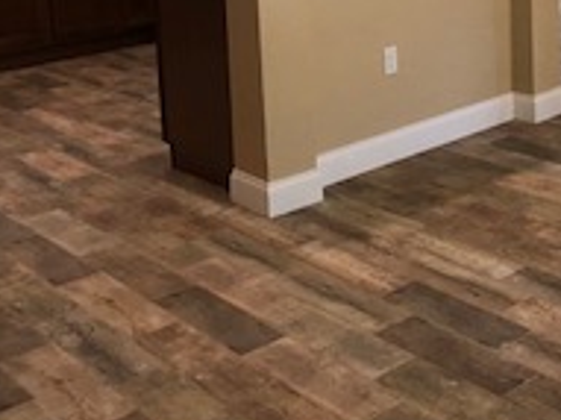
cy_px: -53
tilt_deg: -6.8
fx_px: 1522
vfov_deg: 15.3
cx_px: 350
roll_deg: +2.2
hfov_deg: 20.8
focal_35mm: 94
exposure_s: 1/24
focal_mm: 4
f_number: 1.8
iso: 40
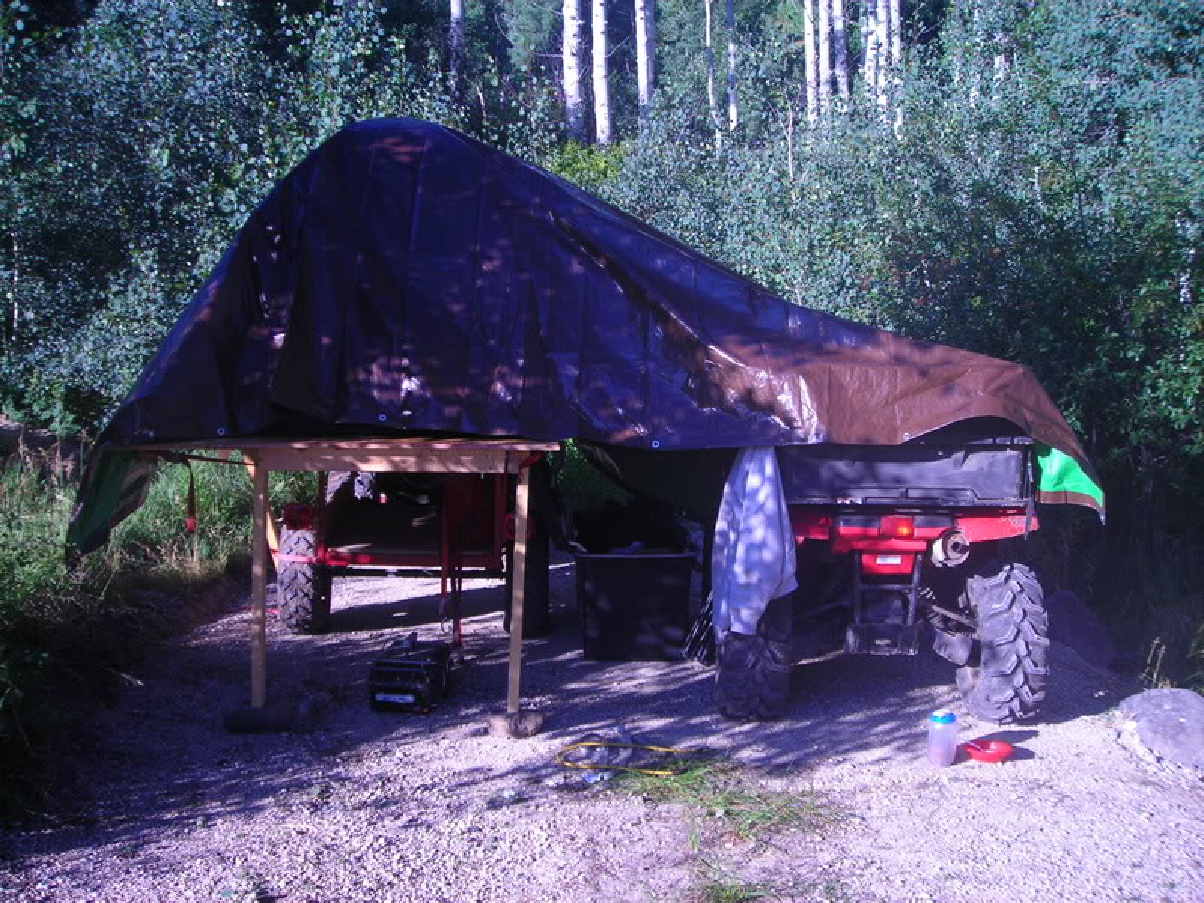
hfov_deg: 49.0
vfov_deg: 37.7
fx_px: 1322
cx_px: 602
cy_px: 452
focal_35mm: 38
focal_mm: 6.3
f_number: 3.2
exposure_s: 1/240
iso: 50
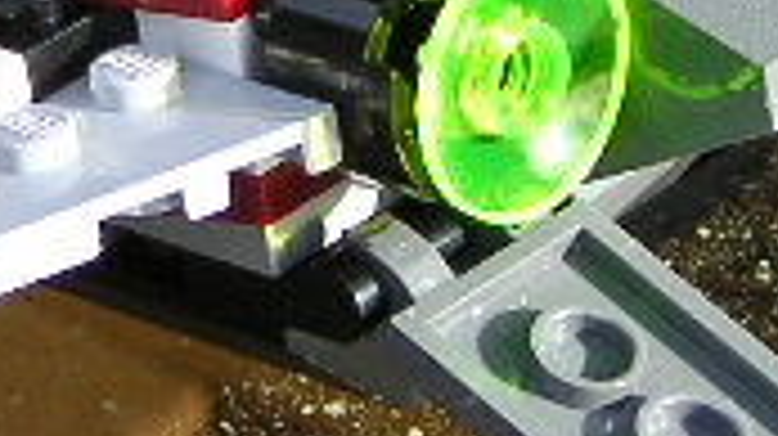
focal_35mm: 318
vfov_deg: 3.8
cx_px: 117
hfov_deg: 6.8
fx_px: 6555
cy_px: -54
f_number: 3.4
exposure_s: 1/250
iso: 64
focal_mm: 10.3
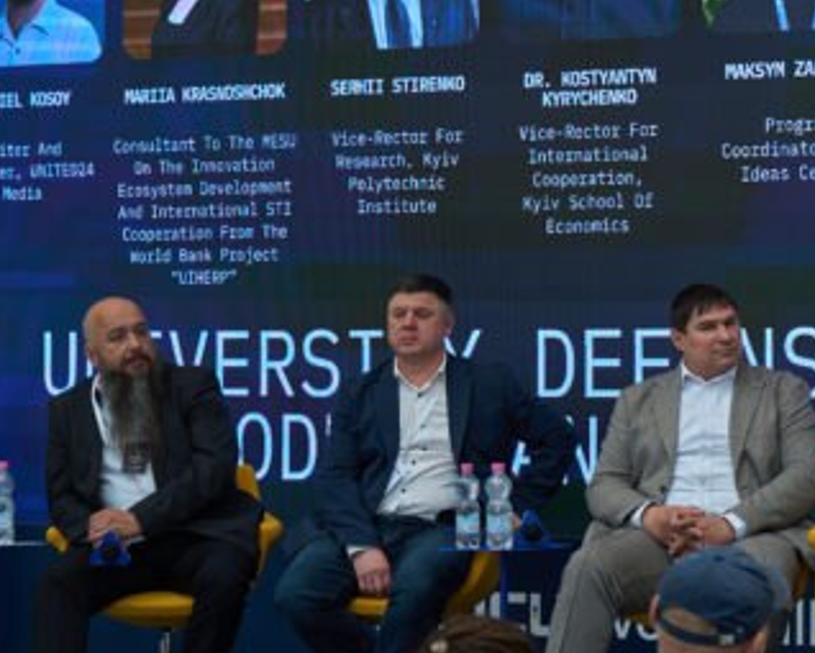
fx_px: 3610
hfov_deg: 12.7
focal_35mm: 150
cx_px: 889
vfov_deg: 10.3
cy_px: 175
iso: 400
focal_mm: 49.5
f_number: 2.8
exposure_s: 1/200
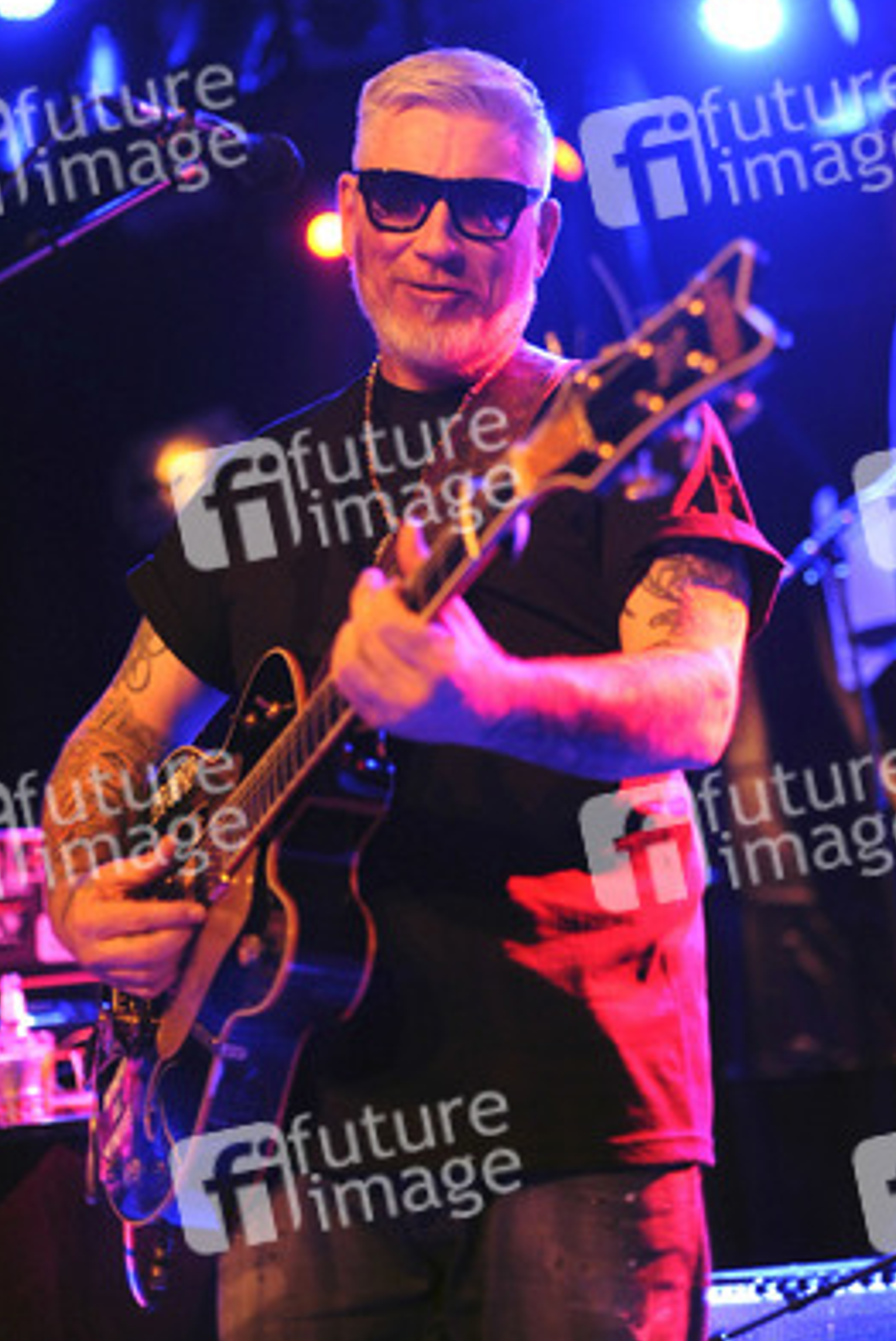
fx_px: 1900
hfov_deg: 26.5
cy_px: 660
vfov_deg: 38.9
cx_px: 446
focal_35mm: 51
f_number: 2
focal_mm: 50
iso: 3200
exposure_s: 1/160
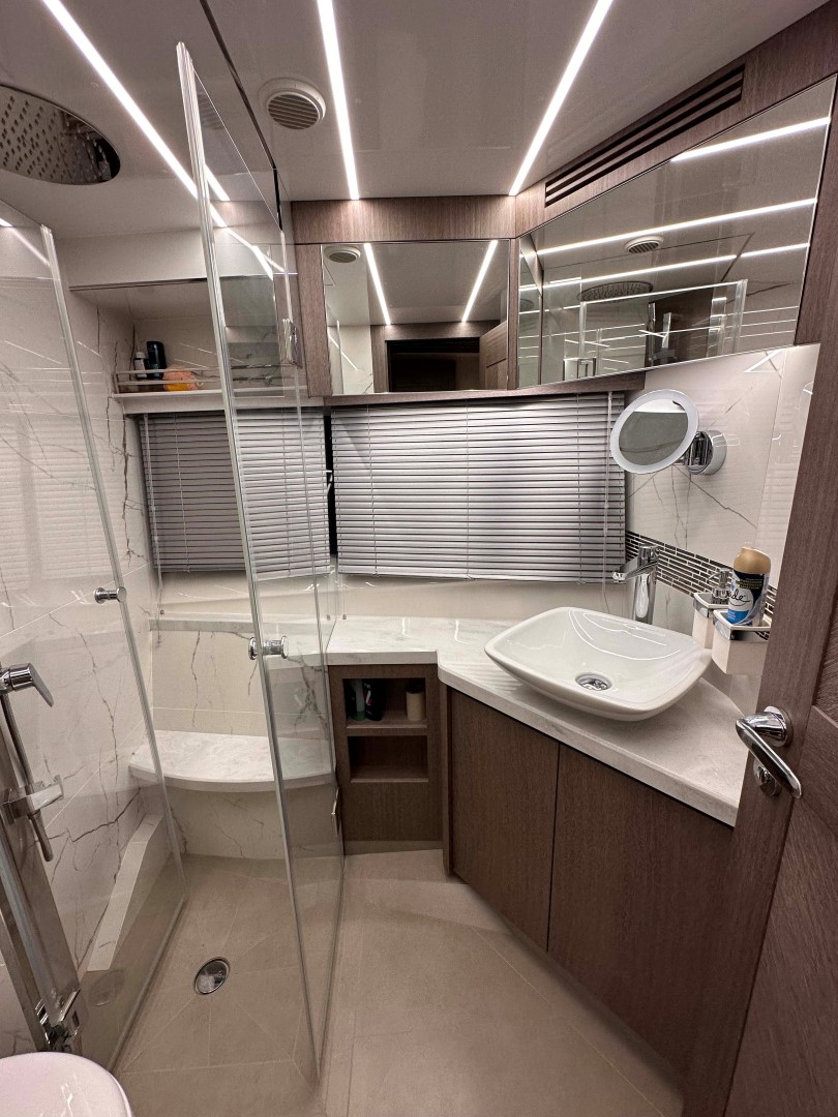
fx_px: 452
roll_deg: +1.5
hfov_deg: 85.7
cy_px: 558
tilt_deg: -13.4
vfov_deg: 102.1
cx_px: 419
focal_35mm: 14
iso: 100
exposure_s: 1/113
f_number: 2.2
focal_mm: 2.22
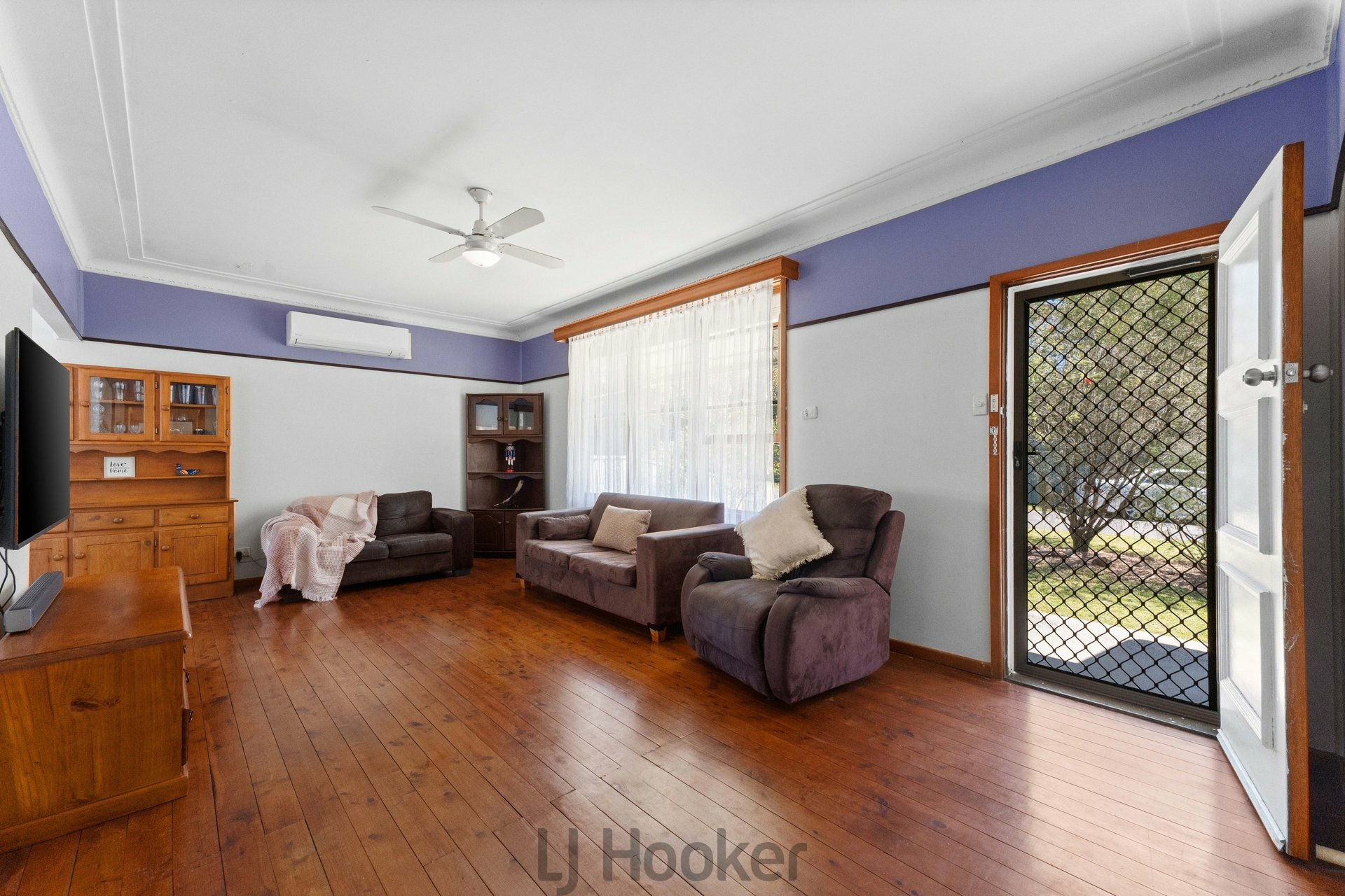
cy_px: 448
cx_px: 672
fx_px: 523
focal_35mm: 14
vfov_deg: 81.2
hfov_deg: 104.3
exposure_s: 1/20
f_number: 9
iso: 3200
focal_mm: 14
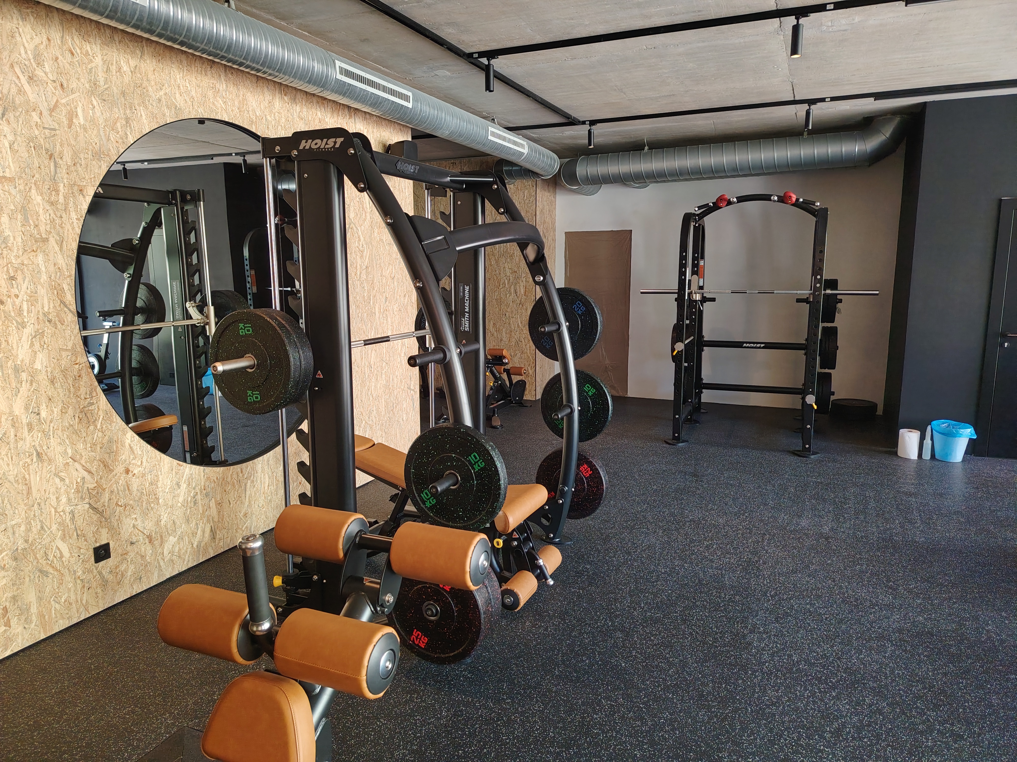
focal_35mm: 24
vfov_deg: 56.8
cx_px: 508
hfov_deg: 71.6
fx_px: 705
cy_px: 381
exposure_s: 1/33.3
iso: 359
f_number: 1.75
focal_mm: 5.25
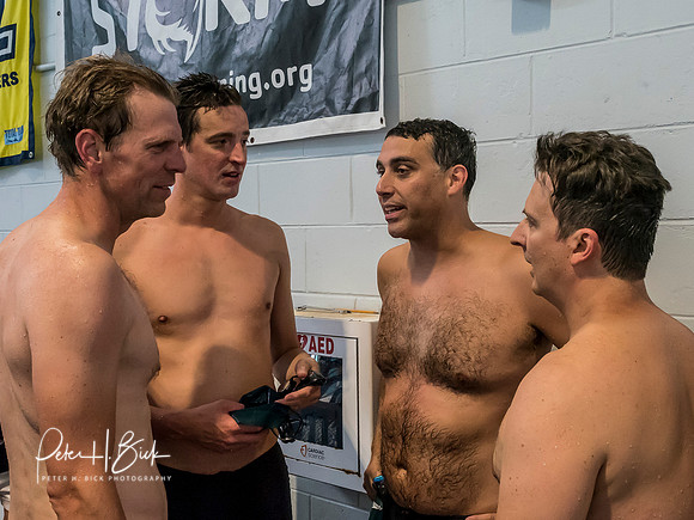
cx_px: 386
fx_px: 856
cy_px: 263
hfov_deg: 44.1
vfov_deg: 33.8
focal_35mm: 43
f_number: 5
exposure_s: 1/250
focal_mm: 16
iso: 3200
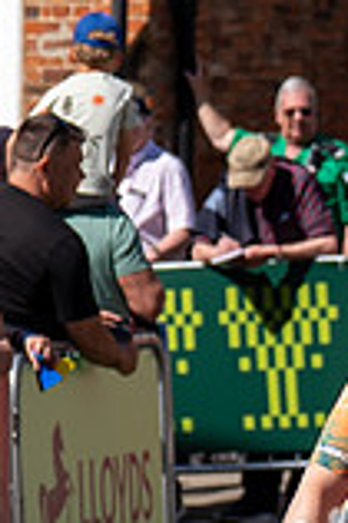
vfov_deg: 3.3
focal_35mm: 629
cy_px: 69
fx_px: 9140
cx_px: 538
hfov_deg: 2.2
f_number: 4
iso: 100
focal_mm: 70
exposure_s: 1/1250
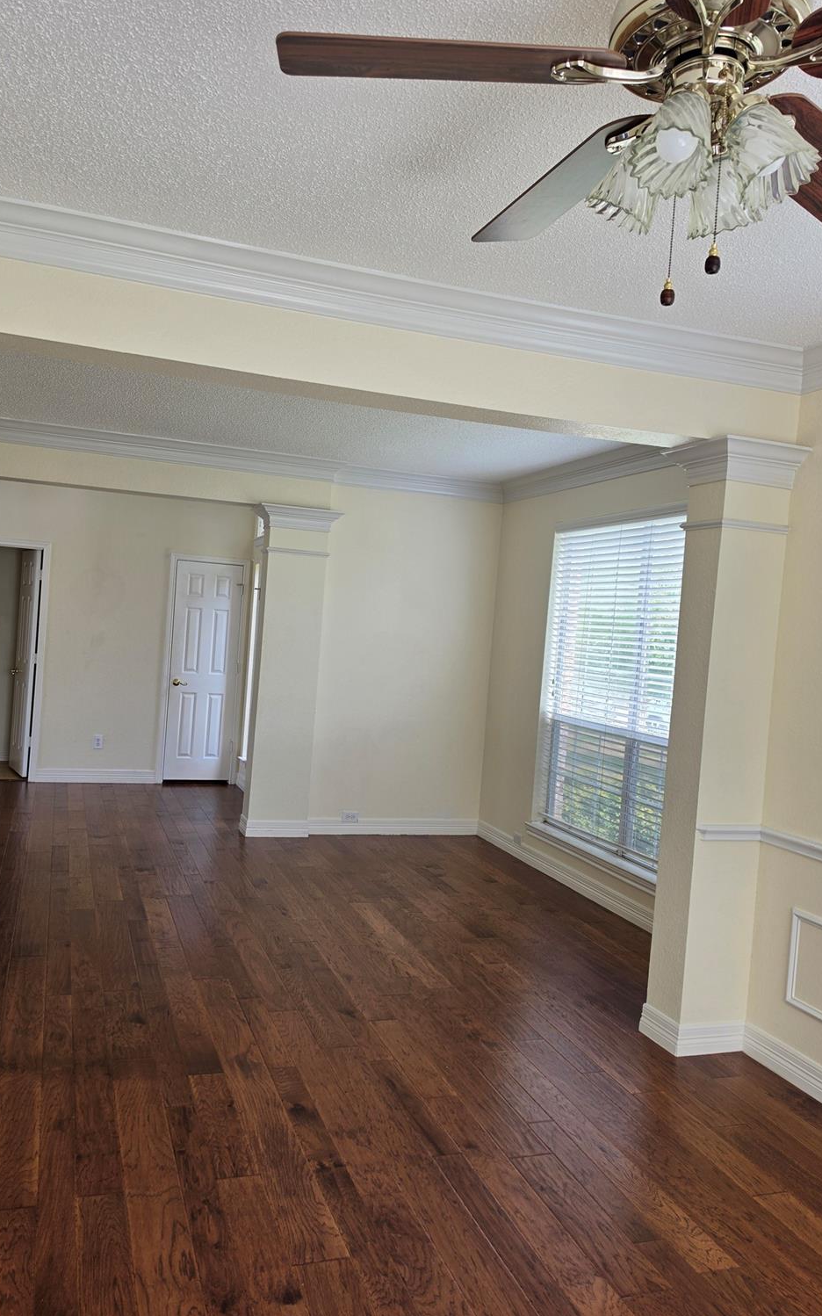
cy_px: 658
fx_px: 896
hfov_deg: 49.2
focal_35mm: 25
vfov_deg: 72.6
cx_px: 366
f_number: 1.4
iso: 20
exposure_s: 1/180
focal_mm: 6.5
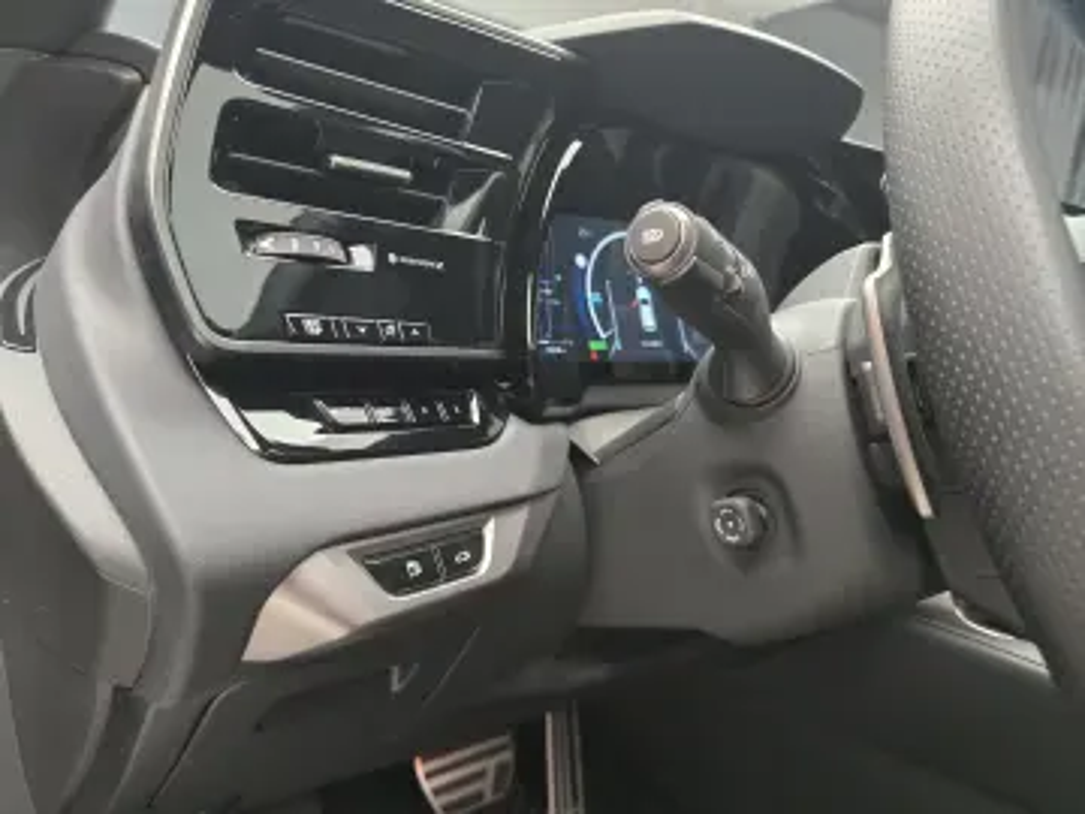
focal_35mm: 23
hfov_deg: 73.9
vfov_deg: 58.9
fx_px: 721
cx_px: 542
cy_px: 407
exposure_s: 1/60
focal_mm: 6.3
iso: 800
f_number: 1.7
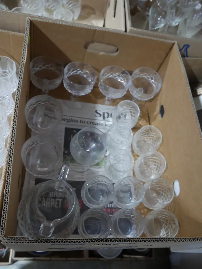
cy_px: 134
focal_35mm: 32
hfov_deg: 44.2
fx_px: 249
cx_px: 101
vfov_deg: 56.8
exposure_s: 1/60
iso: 1250
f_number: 3.6
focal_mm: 16
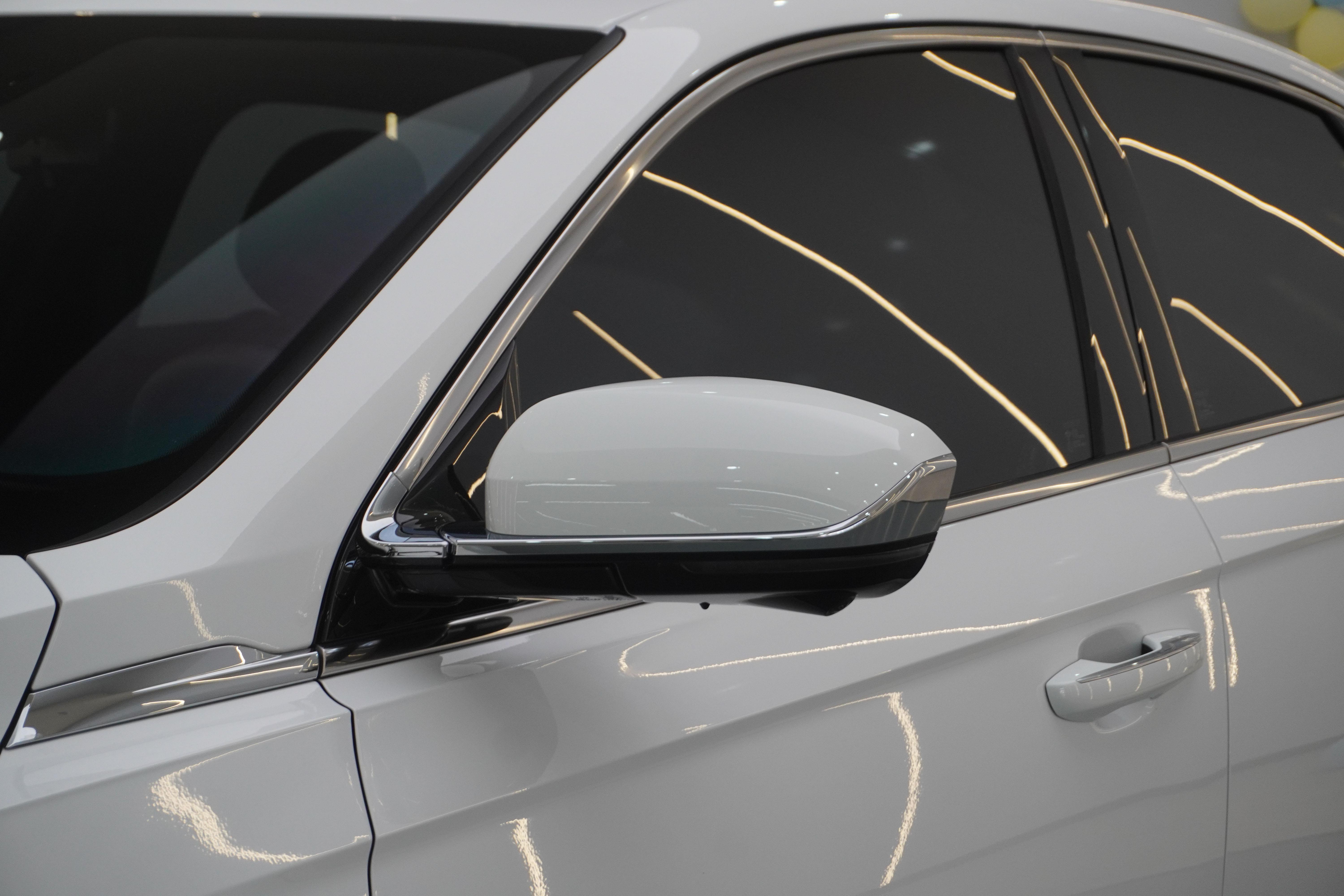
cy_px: 448
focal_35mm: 75
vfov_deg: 18.2
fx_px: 2800
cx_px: 672
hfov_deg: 27.0
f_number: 6.3
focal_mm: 50
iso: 640
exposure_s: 1/125
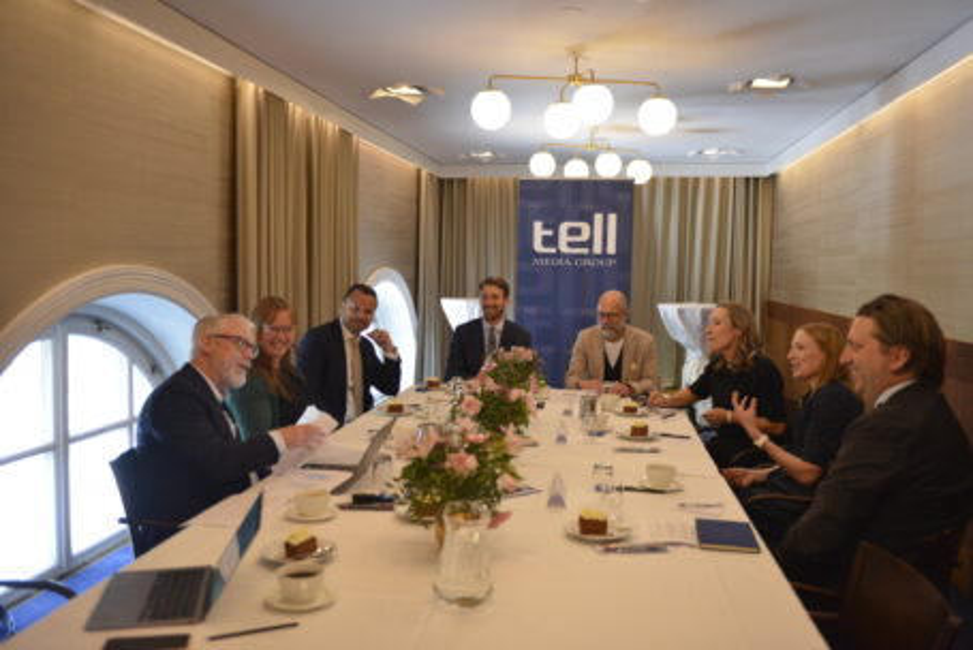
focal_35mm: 32
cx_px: 486
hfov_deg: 58.7
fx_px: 865
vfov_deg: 41.2
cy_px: 325
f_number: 2.8
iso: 1600
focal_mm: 32
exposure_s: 1/200
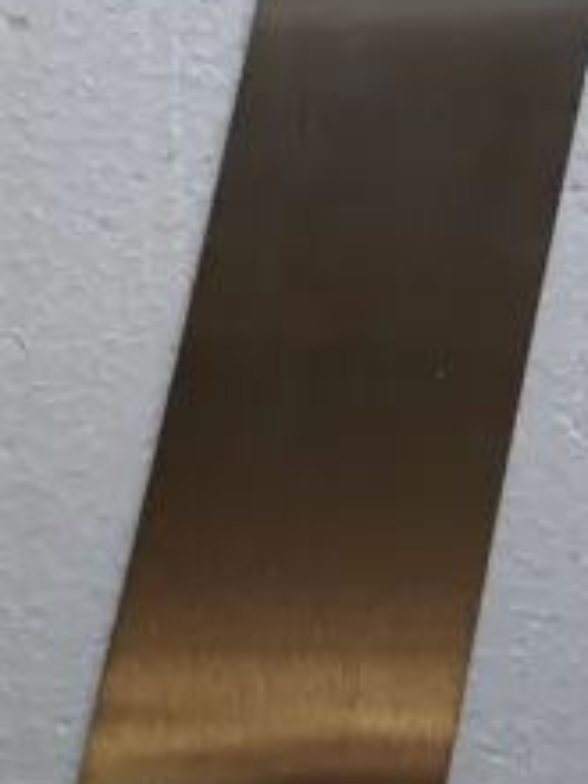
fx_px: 1042
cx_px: 299
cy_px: 335
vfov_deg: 41.1
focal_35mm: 46
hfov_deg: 31.5
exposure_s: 1/123
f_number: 1.8
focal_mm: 5.54
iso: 50
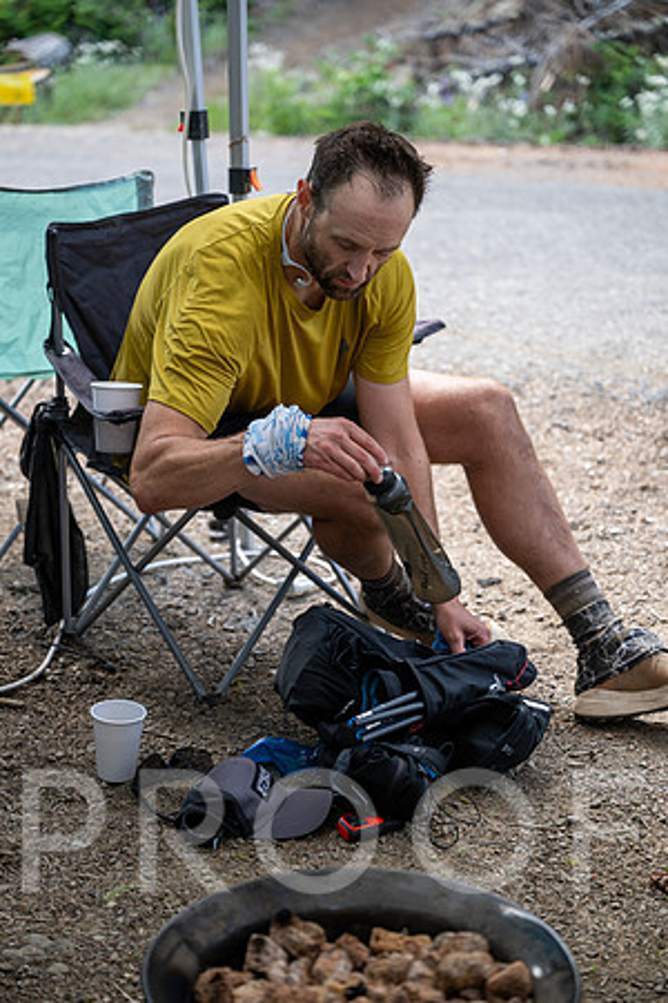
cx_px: 334
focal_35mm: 70
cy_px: 502
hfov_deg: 19.5
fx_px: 1948
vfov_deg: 28.8
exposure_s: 1/1000
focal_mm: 70
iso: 1250
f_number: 2.8
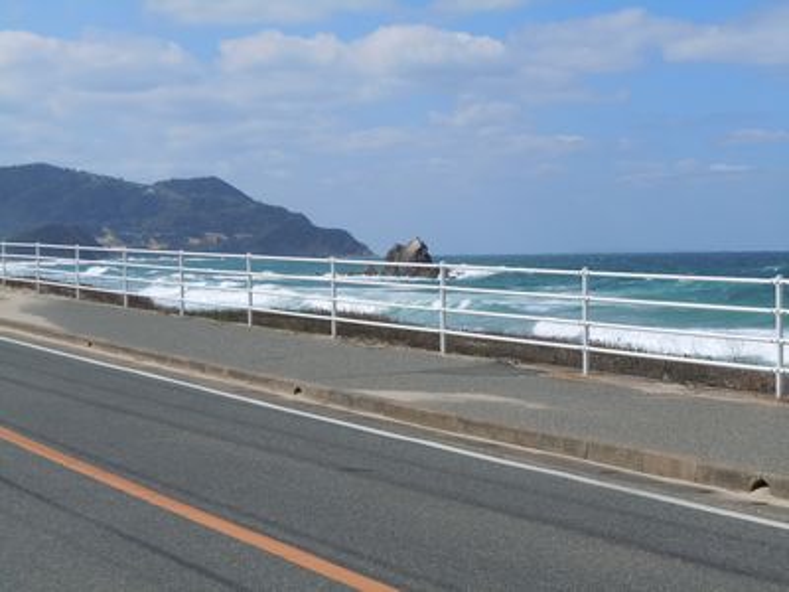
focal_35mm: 74
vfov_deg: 19.9
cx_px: 394
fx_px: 1687
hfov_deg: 26.3
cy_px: 296
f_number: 5.2
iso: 100
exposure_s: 1/1000
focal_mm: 13.2
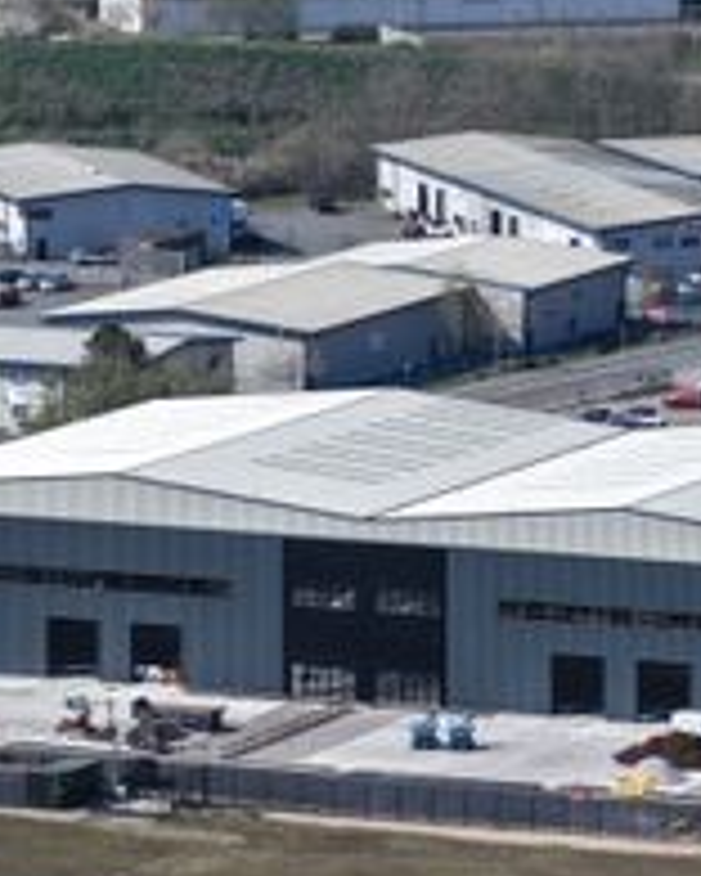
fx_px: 8740
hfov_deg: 4.6
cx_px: 679
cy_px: 526
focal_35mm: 337
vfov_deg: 5.7
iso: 160
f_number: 2.8
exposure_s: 1/1600
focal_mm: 40
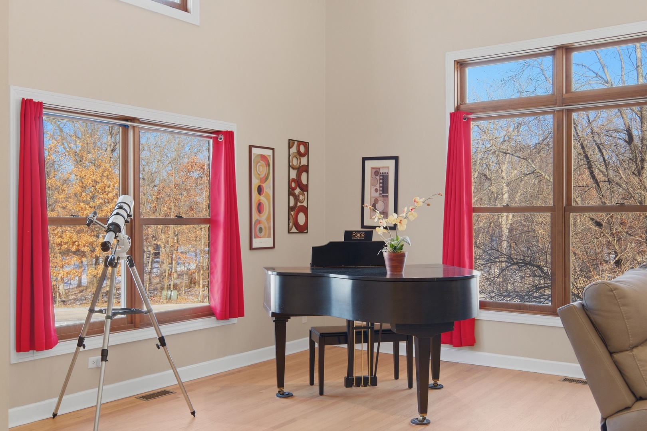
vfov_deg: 36.9
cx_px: 324
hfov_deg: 53.1
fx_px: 647
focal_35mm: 36
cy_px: 216
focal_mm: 24
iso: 800
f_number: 7.1
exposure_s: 1/1000
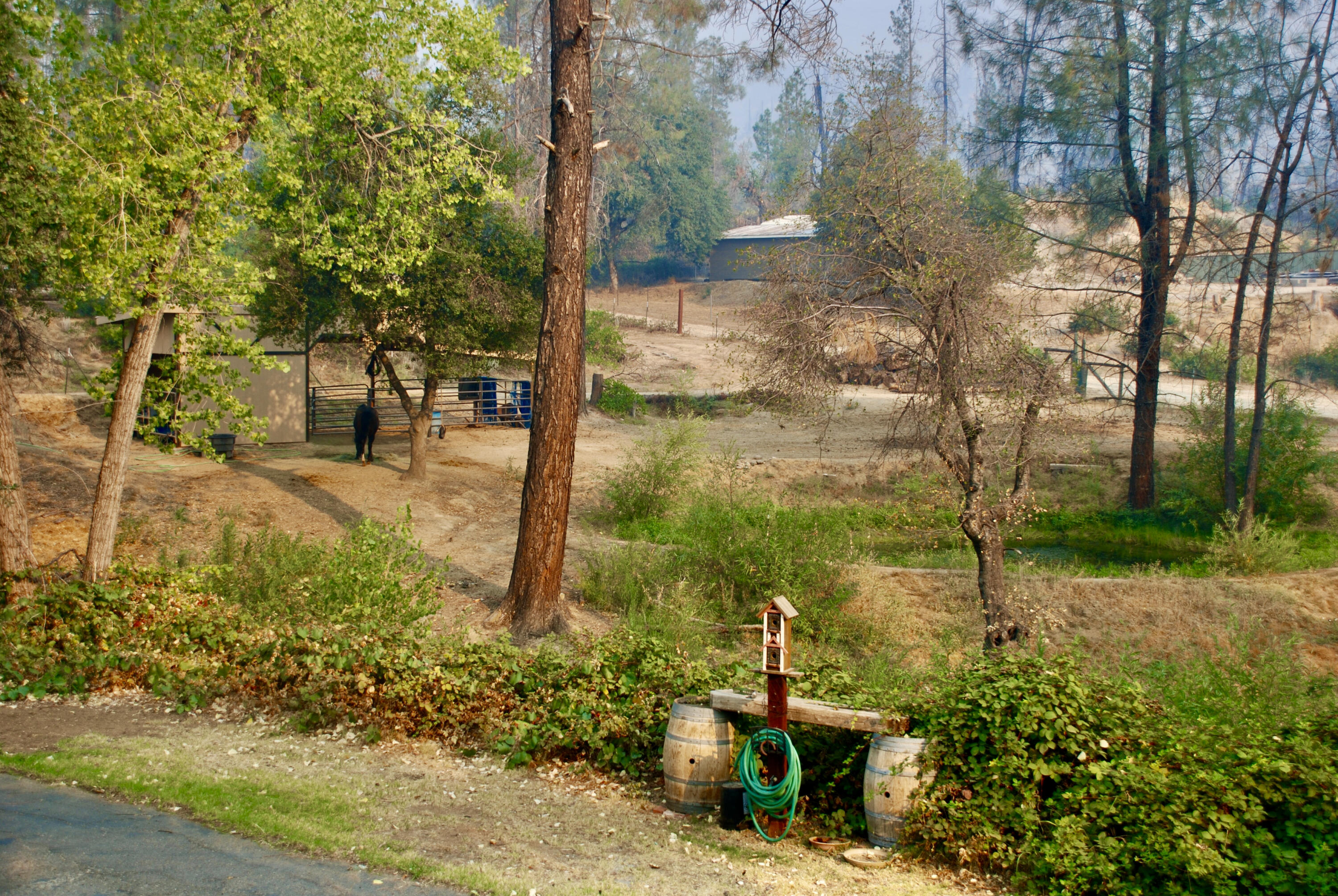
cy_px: 448
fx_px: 1786
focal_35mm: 48
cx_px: 669
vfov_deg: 28.1
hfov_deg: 41.1
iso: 100
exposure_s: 1/125
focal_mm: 32
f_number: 5.6
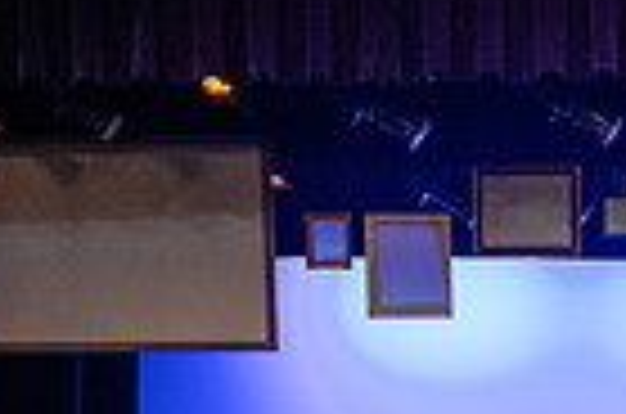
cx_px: 883
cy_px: 799
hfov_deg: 12.4
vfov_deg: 8.2
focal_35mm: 159
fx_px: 2759
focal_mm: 38
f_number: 3.2
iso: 3200
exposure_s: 1/160
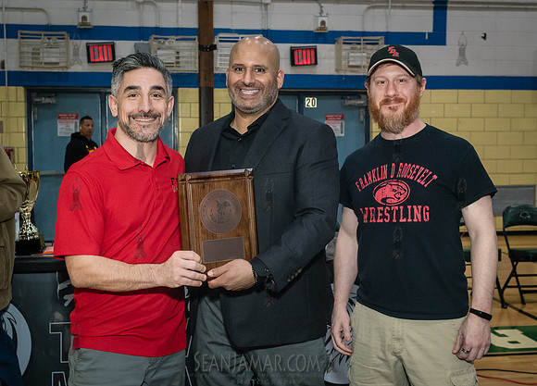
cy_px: 188
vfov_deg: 29.8
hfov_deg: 40.6
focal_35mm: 47
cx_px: 245
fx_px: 726
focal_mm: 35
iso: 4000
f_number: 5.6
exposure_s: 1/200
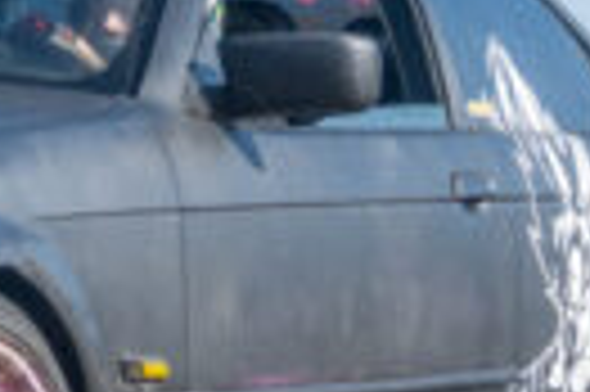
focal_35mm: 255
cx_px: -216
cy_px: -122
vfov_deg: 5.3
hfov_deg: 8.0
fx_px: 4173
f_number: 4
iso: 250
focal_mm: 29
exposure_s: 1/1600
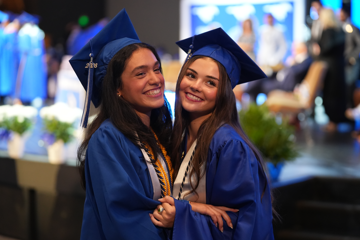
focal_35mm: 89
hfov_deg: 22.9
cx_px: 186
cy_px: 120
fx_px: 890
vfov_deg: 15.4
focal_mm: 85
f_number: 2.8
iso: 4000
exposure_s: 1/160
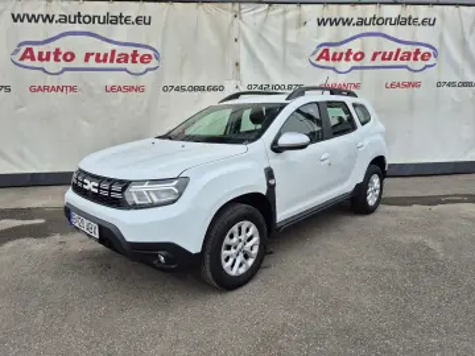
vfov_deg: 58.9
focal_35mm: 23
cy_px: 178
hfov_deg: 73.9
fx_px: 316
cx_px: 238
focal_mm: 5.4
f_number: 1.8
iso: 25
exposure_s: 1/744
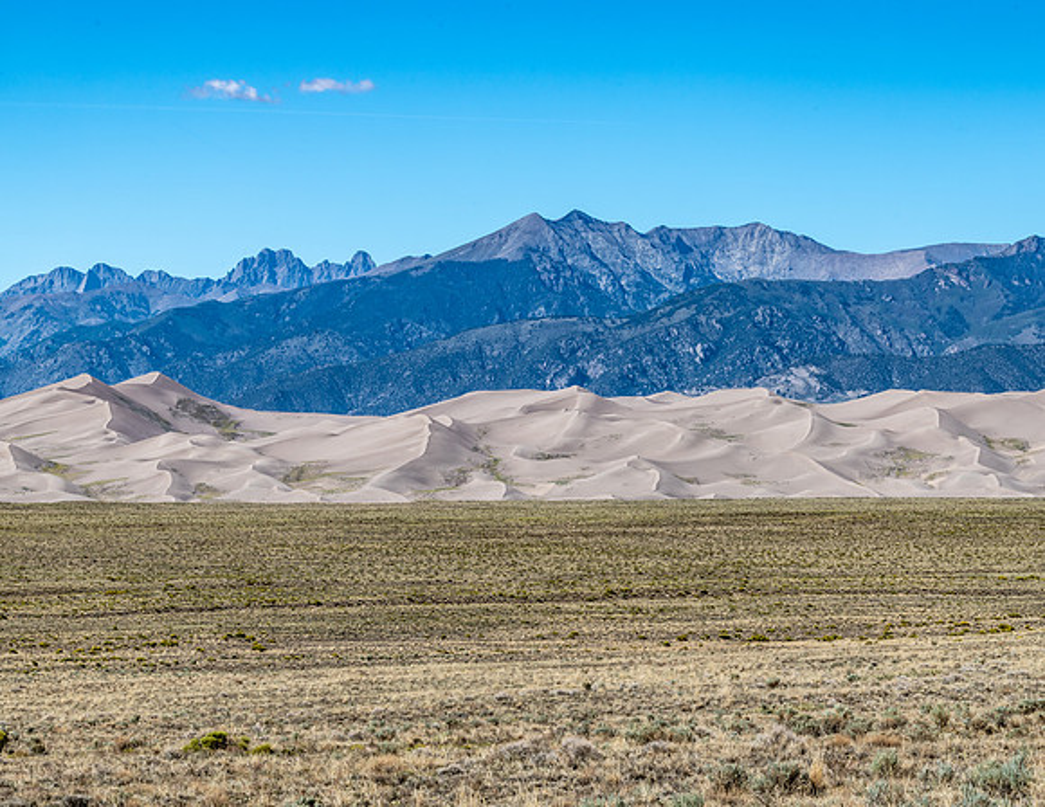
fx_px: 3754
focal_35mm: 123
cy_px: 404
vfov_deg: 12.3
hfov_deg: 15.8
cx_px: 549
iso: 64
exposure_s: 1/20
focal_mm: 110
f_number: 16
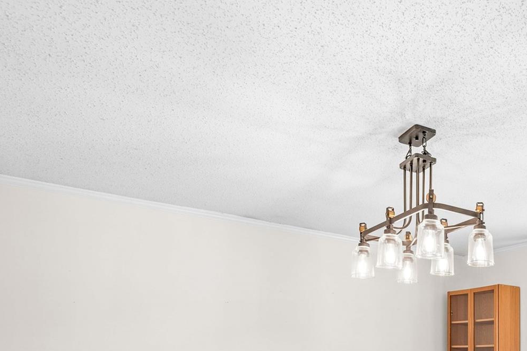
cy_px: 359
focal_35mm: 33
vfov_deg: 35.7
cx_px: 521
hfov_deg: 47.9
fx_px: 483
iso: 100
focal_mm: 16
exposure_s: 1/5
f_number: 8
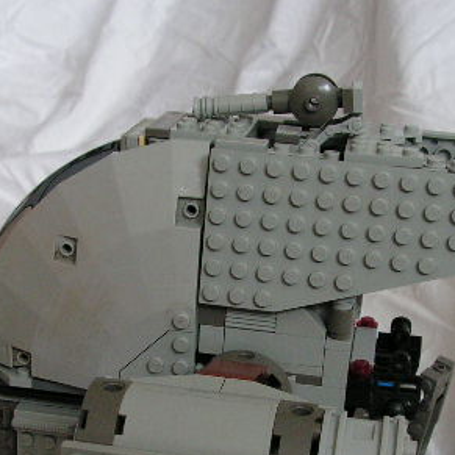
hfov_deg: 24.6
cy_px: 336
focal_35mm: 70
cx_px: 263
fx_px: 1041
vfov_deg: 24.4
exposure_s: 1/30
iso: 200
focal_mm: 6
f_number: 3.2
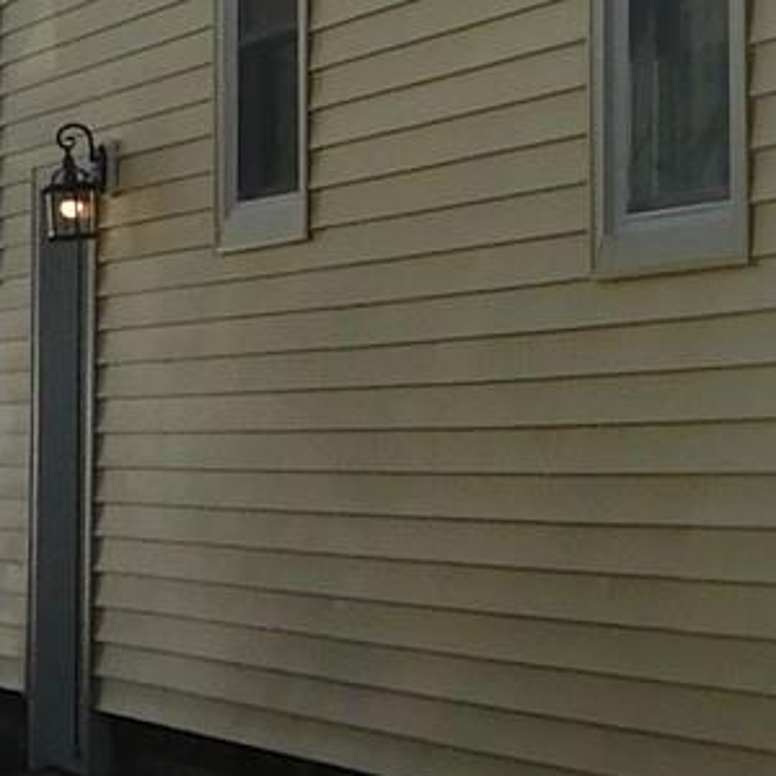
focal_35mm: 151
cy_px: -269
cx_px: 1322
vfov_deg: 11.2
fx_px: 3830
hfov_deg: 10.9
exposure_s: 1/400
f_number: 6.8
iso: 125
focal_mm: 4.5
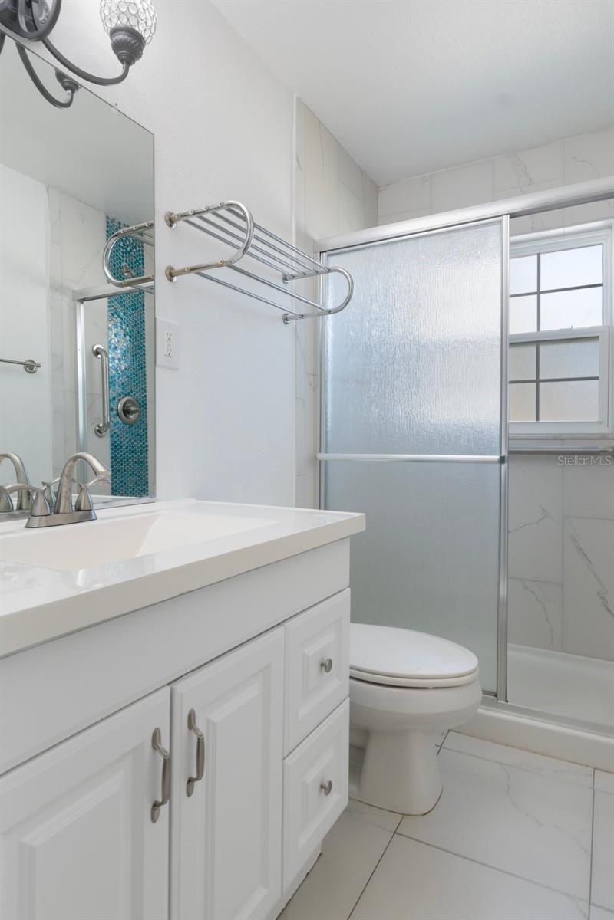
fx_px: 499
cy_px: 460
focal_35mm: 20
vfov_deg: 85.4
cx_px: 307
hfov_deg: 63.2
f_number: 8
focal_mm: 13
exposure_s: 1/3
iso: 320
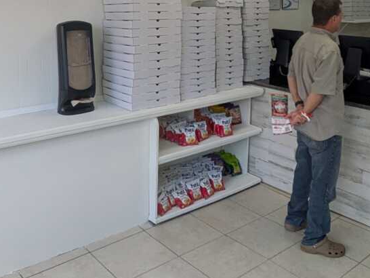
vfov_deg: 33.6
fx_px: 438
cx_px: 225
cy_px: 38
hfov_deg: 45.5
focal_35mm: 41
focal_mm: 1.83
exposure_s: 1/211
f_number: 2.2
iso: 51
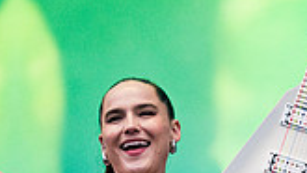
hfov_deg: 4.9
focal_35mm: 443
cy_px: 163
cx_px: 160
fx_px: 3608
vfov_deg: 2.7
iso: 1250
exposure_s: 1/2000
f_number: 5
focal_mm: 120
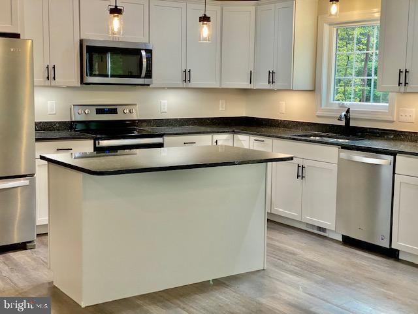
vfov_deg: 28.0
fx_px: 628
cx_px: 209
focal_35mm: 52
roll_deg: -1.0
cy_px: 157
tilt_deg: -6.6
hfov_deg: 36.8
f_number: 2
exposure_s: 1/120
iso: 160
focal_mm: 6
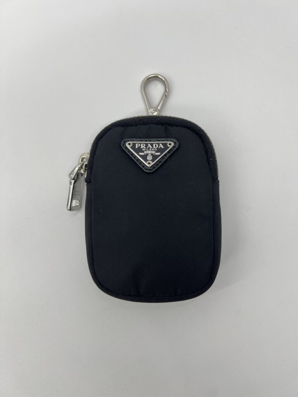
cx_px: 149
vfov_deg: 67.3
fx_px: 298
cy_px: 198
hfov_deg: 53.1
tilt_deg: -86.4
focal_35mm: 26
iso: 40
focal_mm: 5.7
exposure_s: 1/100
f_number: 1.5
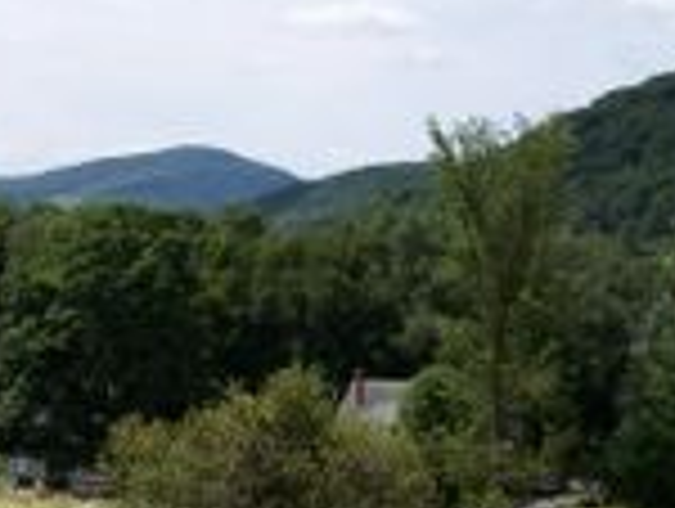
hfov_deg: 20.8
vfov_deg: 15.6
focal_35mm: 93
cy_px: 517
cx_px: 117
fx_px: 1816
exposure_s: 1/700
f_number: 4.8
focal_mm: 8
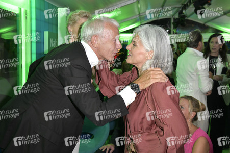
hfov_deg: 54.5
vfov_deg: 37.8
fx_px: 223
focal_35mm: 35
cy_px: 76
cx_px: 115
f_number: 5
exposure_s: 1/200
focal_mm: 35
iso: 2000
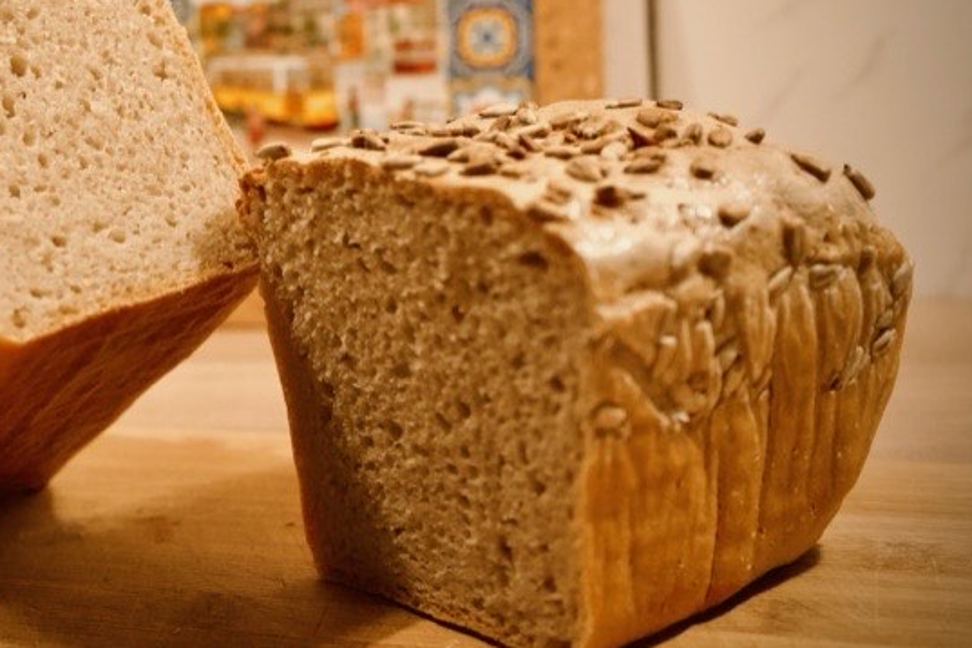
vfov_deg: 20.3
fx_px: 1809
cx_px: 272
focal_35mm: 67
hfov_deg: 29.7
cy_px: 292
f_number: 5
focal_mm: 45
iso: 3200
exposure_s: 1/200
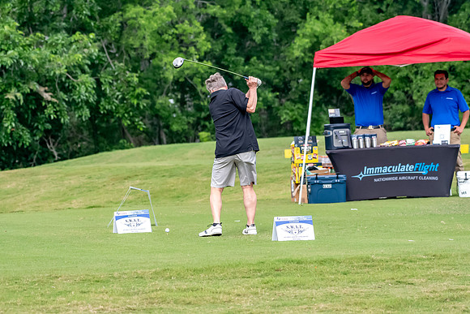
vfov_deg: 4.6
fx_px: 3917
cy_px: 157
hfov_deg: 6.9
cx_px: 235
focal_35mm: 300
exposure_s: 1/2000
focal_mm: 200
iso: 2000
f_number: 5.6
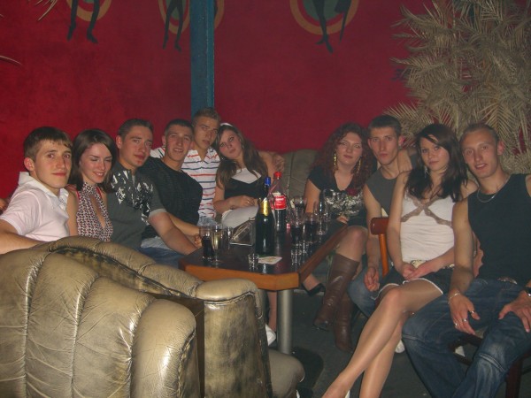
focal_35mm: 38
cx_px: 266
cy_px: 199
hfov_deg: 49.0
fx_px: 583
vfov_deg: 37.7
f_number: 2.8
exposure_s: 1/60
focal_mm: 7.9
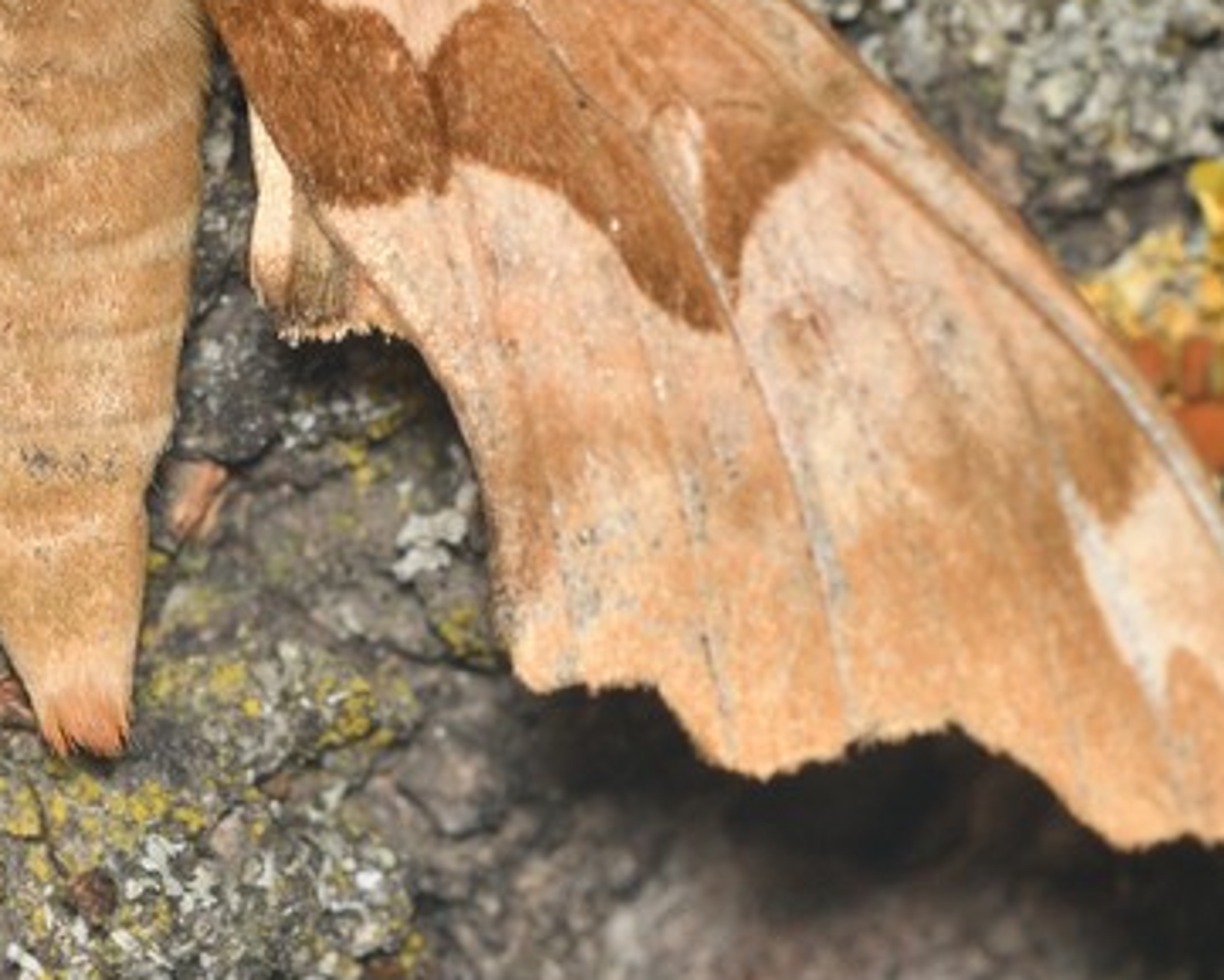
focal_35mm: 562
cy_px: 68
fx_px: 20364
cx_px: 44
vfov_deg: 2.8
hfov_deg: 3.4
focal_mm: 150
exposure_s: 1/250
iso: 400
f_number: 10
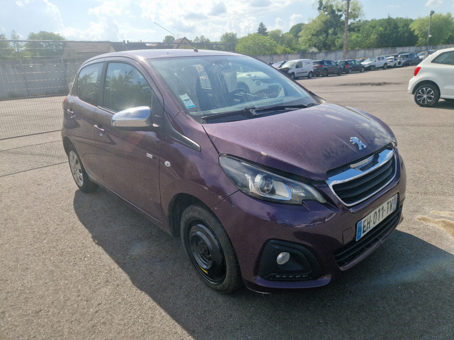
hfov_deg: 73.9
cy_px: 170
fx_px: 302
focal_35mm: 23
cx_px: 227
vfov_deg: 58.9
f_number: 1.8
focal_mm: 5.4
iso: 50
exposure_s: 1/2000
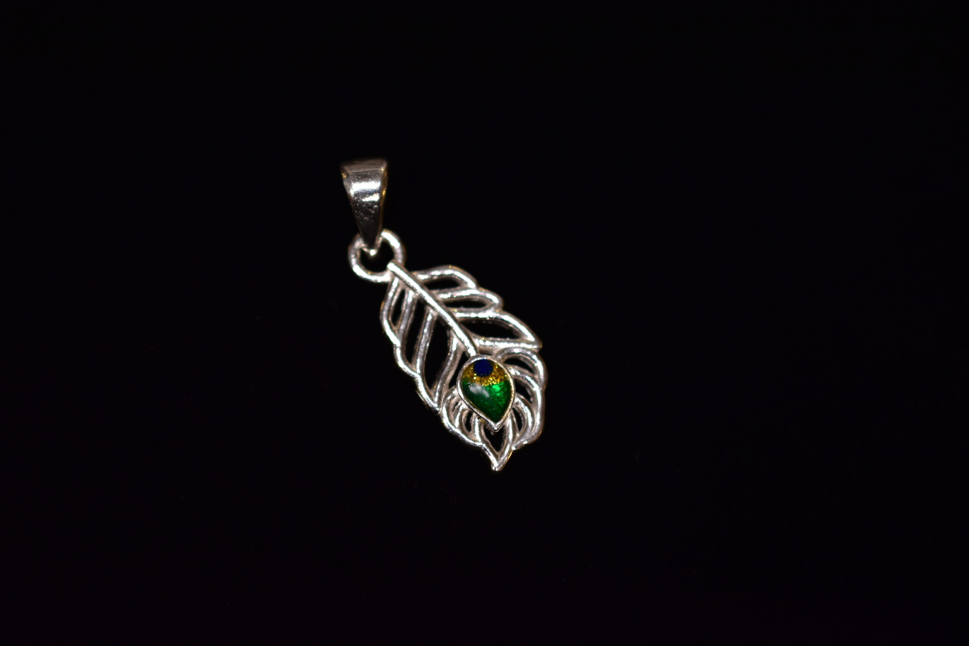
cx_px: 484
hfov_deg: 33.4
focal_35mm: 60
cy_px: 323
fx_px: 1615
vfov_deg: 22.6
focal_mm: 40
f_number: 3.2
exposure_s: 1/200
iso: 800
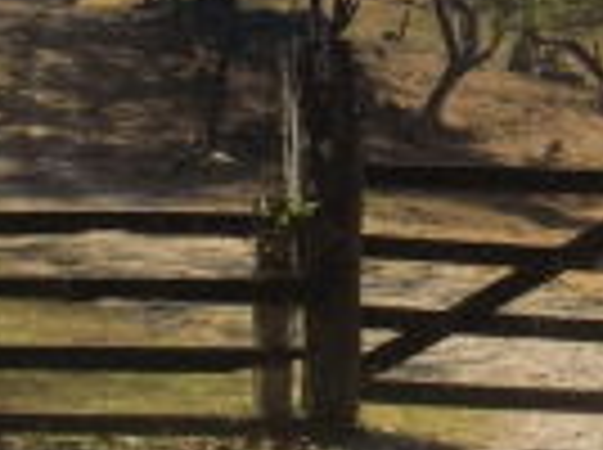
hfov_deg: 10.9
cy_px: 72
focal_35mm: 182
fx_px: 3165
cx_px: 468
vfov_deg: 8.1
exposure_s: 1/125
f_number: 8.9
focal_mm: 6.66
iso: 64
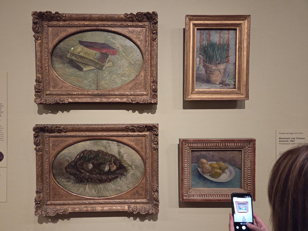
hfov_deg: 73.9
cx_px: 154
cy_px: 116
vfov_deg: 58.9
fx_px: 205
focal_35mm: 23
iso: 1600
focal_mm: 5.4
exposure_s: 1/120
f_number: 1.8
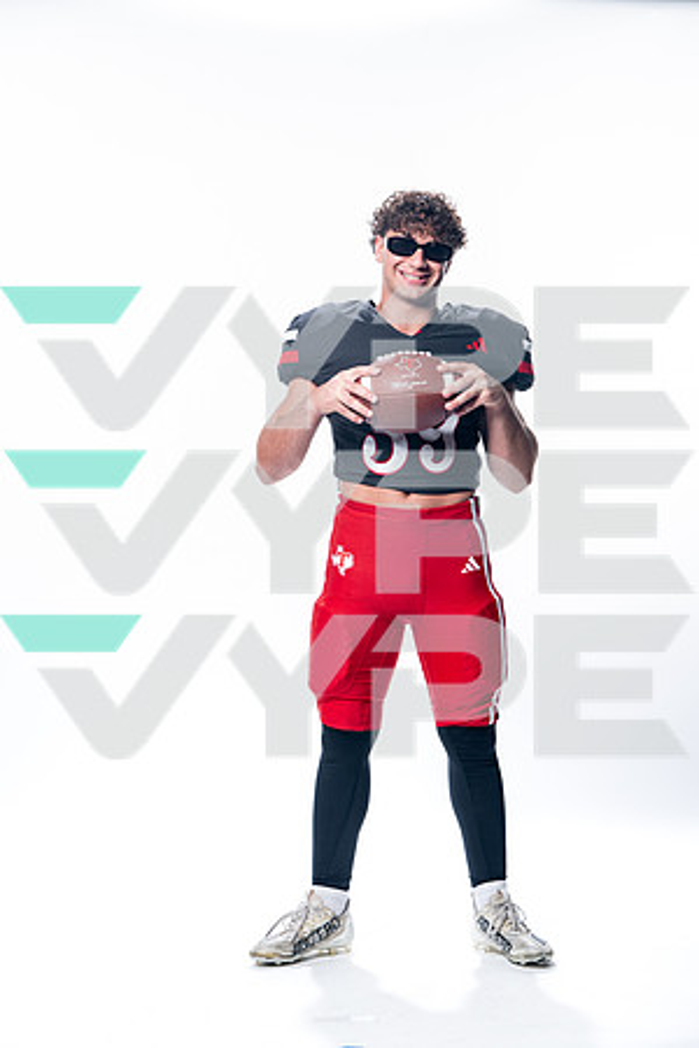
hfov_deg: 15.9
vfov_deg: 23.6
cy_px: 524
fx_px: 2505
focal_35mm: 86
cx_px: 350
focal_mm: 86
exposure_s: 1/250
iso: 100
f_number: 5.6
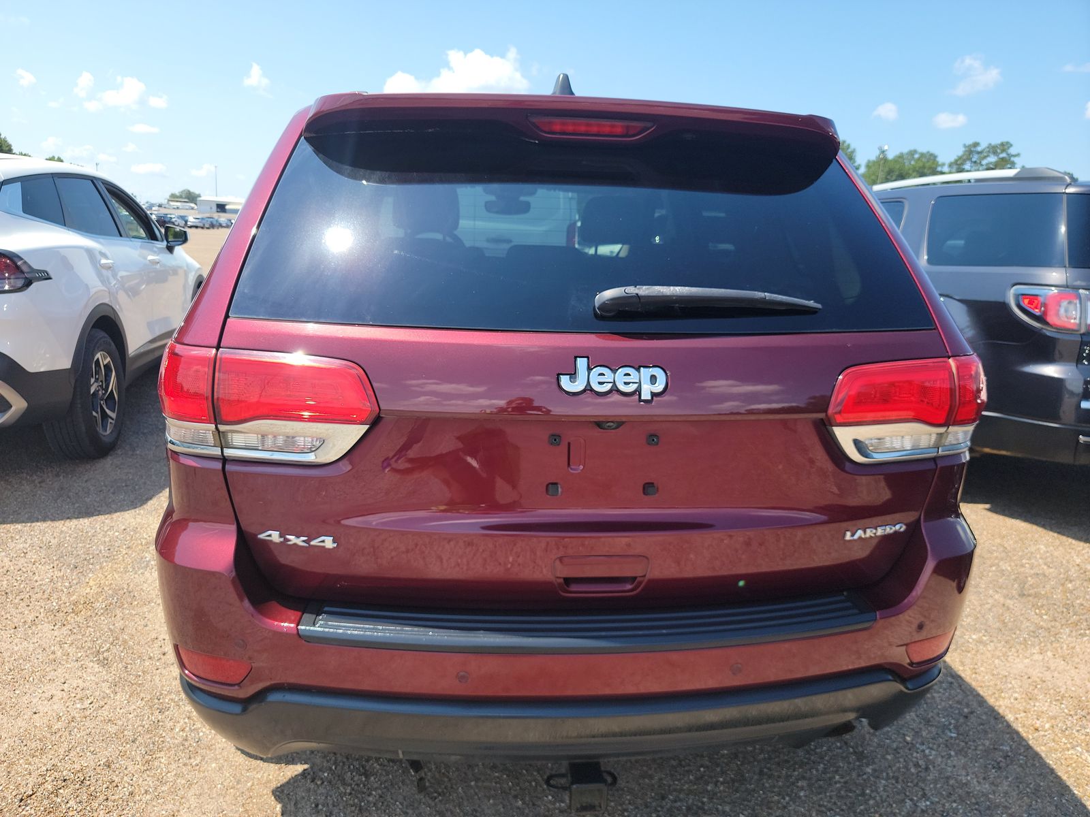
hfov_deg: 71.6
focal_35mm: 24
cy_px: 408
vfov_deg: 56.8
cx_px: 545
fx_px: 756
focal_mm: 6.7
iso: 50
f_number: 1.8
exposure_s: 1/429
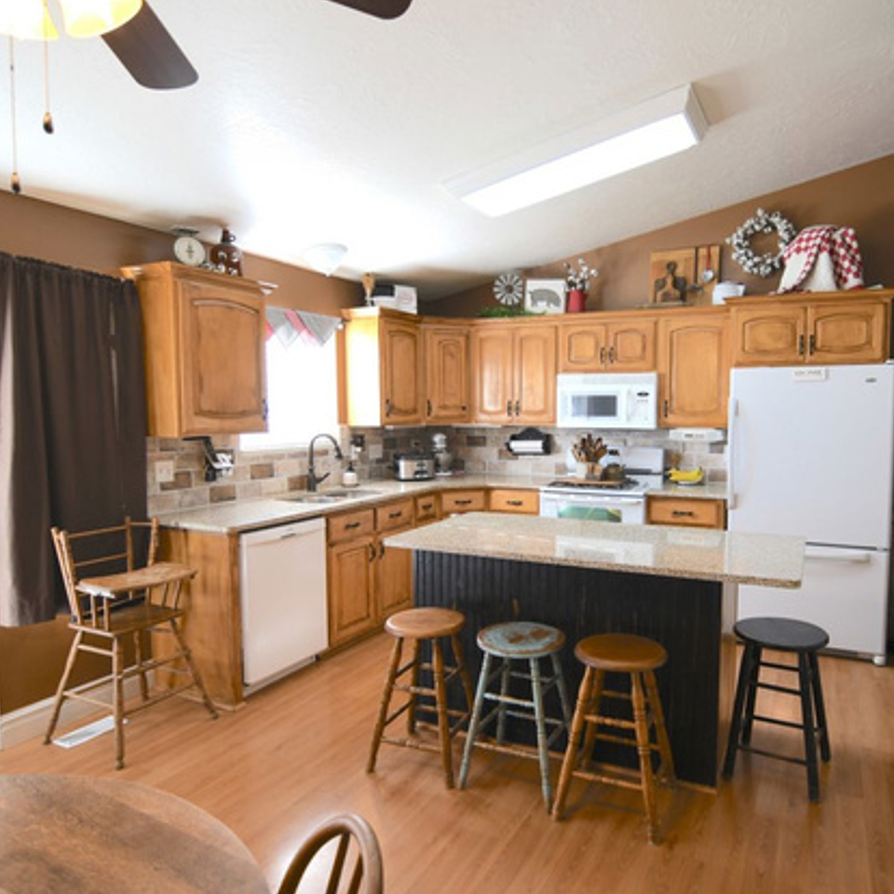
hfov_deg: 69.8
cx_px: 531
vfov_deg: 70.5
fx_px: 633
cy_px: 458
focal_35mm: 22
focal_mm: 11
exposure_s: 1/40
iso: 100
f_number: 3.2
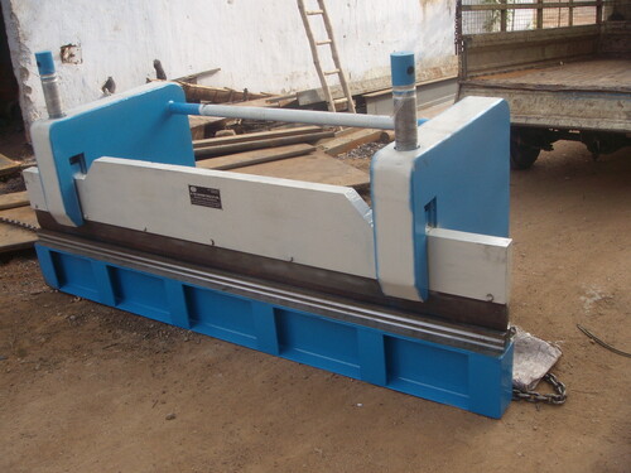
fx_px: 693
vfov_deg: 37.7
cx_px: 316
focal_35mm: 38
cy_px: 236
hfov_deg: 49.0
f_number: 5.7
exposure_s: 1/71.9
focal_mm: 6.4
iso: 64
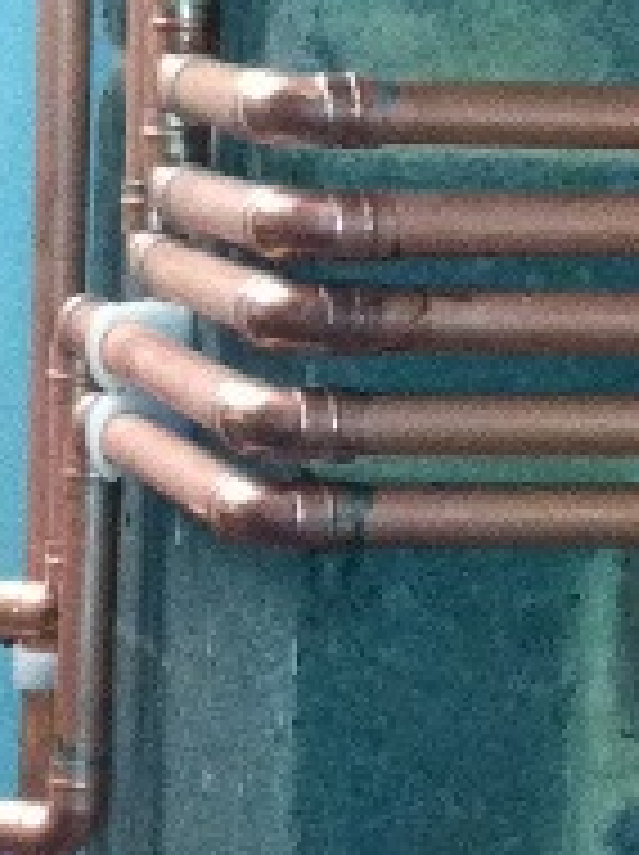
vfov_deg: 9.0
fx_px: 5452
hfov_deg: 6.7
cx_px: 342
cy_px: 220
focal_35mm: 221
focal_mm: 3.85
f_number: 2.8
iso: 400
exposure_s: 1/15
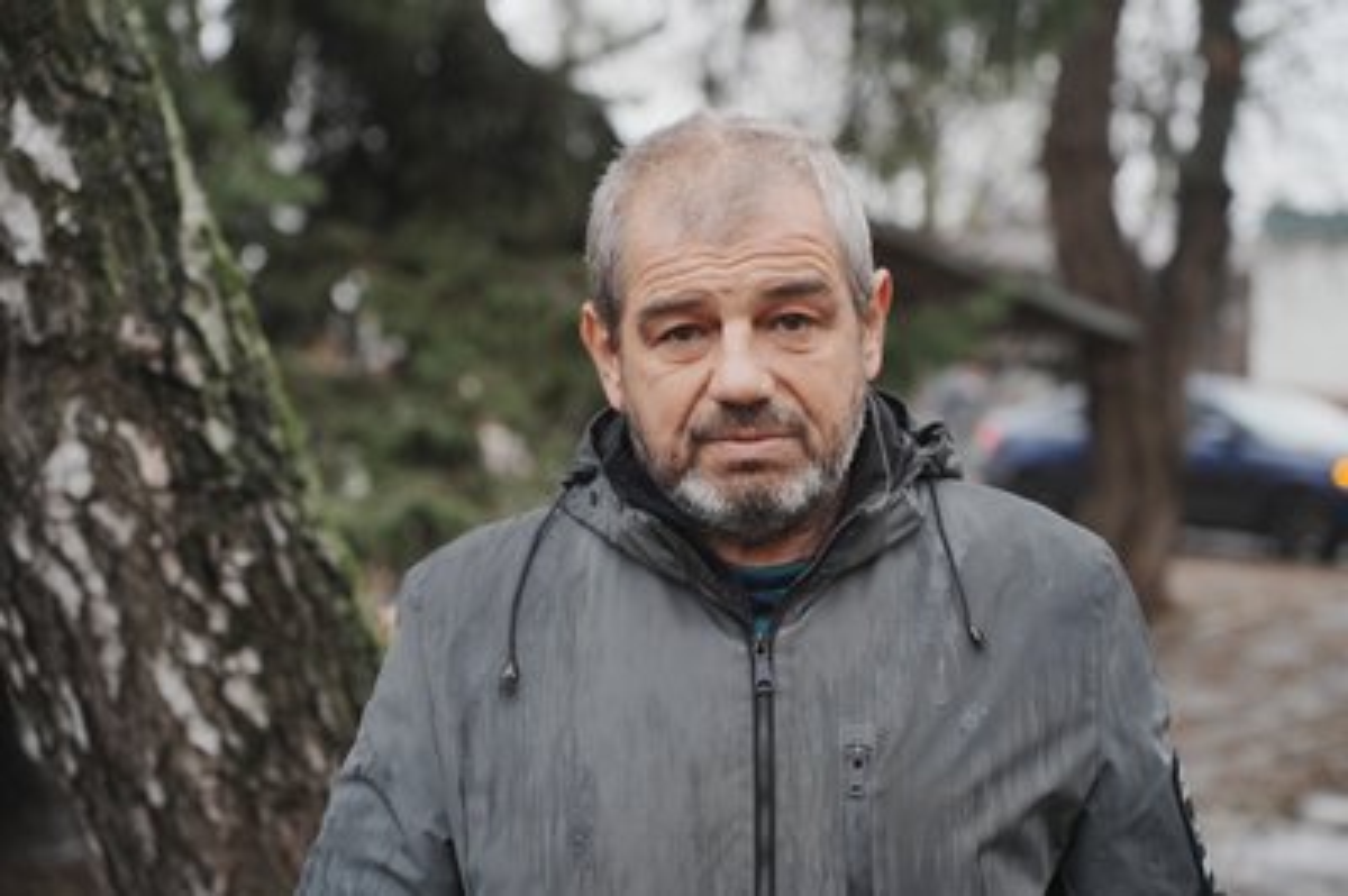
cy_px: 448
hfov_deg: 34.5
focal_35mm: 58
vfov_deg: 23.3
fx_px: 2170
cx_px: 674
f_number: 3.2
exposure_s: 1/250
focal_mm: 58
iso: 200
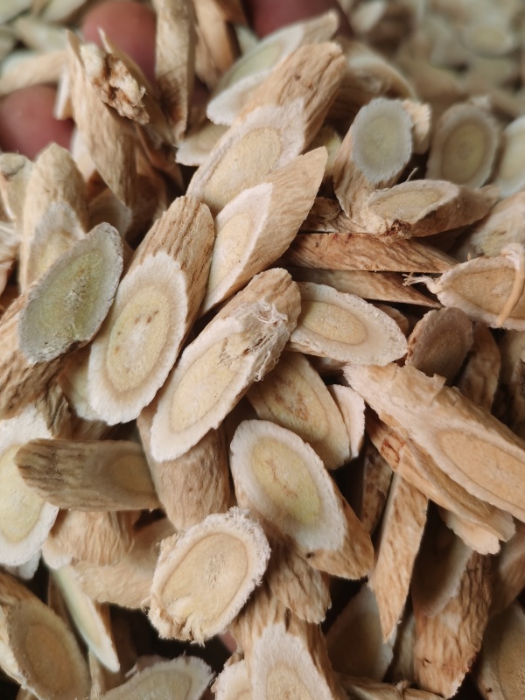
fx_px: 728
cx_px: 257
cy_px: 260
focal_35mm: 36
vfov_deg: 50.8
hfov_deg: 39.7
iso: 80
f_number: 1.8
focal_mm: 5.58
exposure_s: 1/90
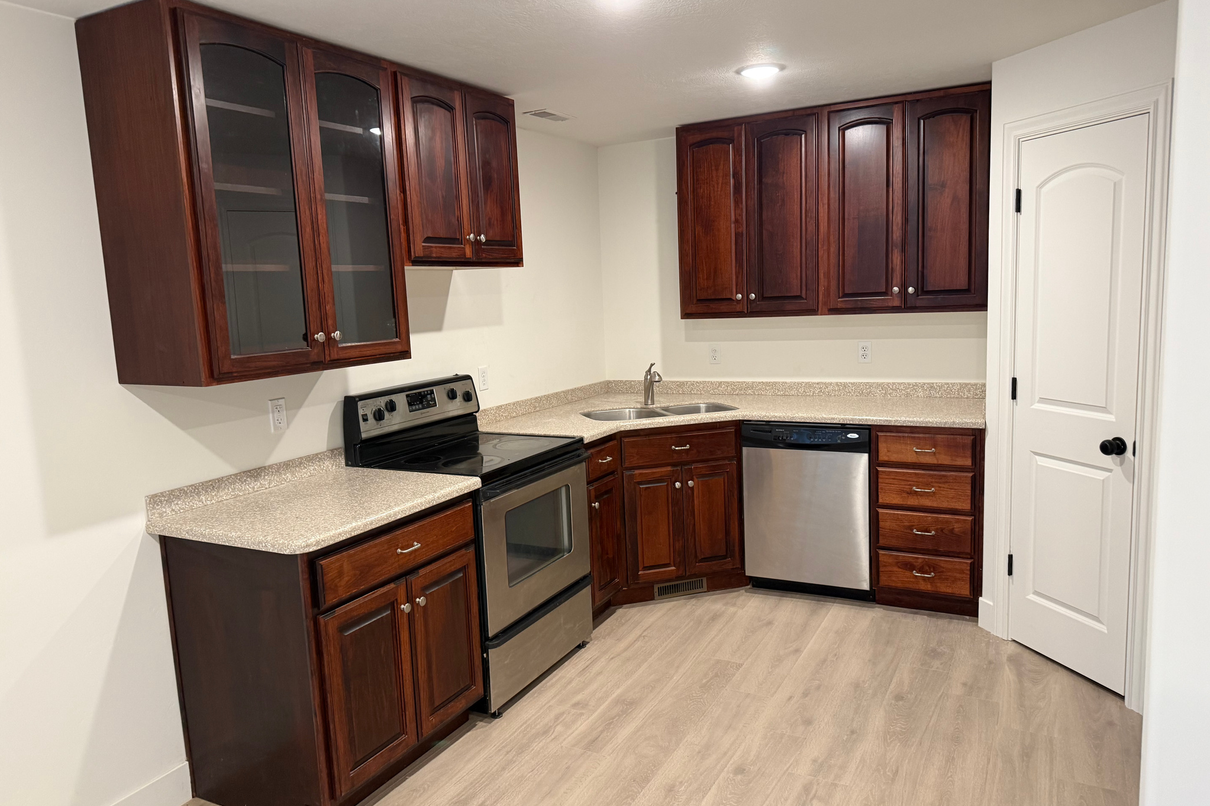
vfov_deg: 51.3
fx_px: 840
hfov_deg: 71.5
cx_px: 605
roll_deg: +3.1
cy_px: 416
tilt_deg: -5.9
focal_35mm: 25
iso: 320
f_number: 1.78
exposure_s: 1/60
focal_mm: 6.76
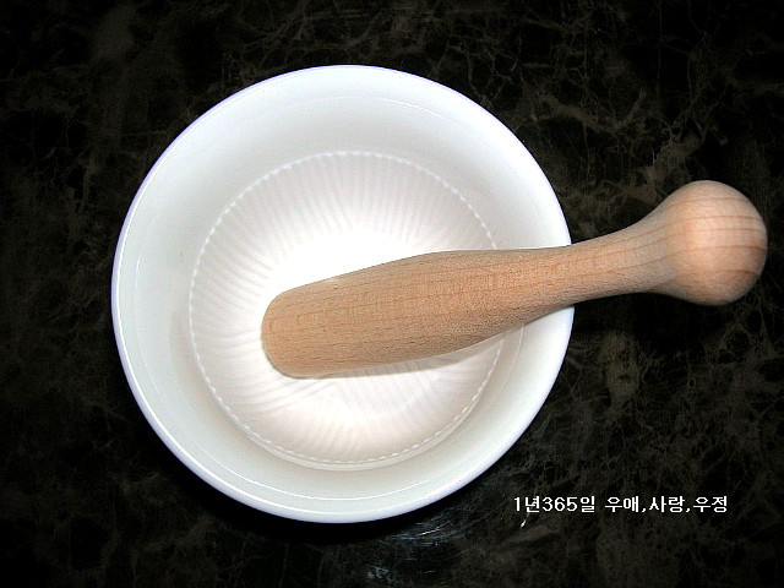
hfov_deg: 54.0
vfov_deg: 41.8
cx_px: 392
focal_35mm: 34
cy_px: 294
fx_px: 770
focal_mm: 5.7
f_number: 2.9
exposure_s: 1/60.1
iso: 50
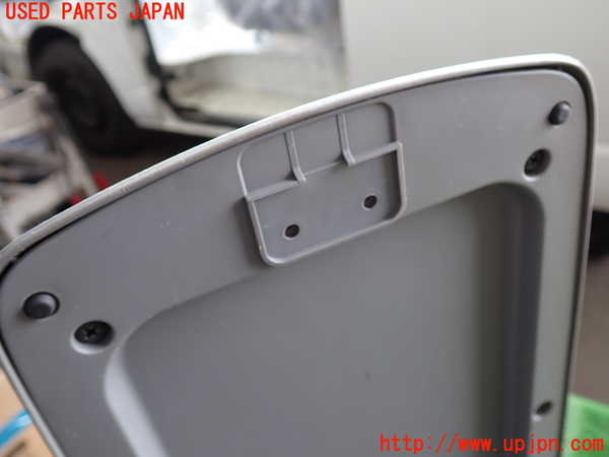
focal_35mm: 32
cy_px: 228
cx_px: 304
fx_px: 563
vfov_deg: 44.2
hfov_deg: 56.8
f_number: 2.4
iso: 100
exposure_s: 1/60
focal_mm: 5.79
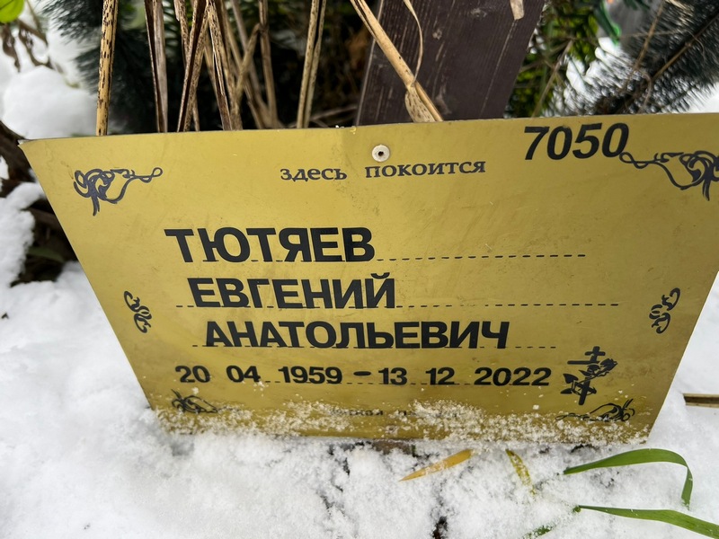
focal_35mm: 26
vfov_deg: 53.1
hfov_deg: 67.3
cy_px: 270
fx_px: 540
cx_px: 360
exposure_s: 1/175
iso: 40
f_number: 1.5
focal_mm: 5.7
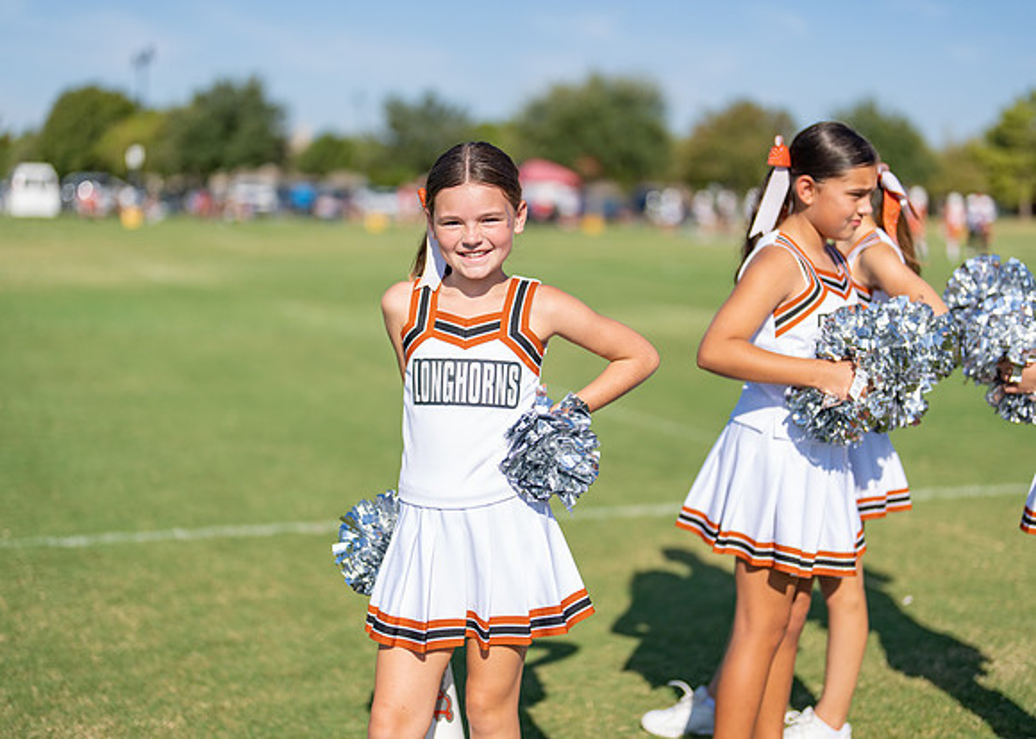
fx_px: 1541
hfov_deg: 37.2
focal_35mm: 52
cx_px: 518
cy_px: 370
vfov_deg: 27.0
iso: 100
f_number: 1.2
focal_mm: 50
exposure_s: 1/8000
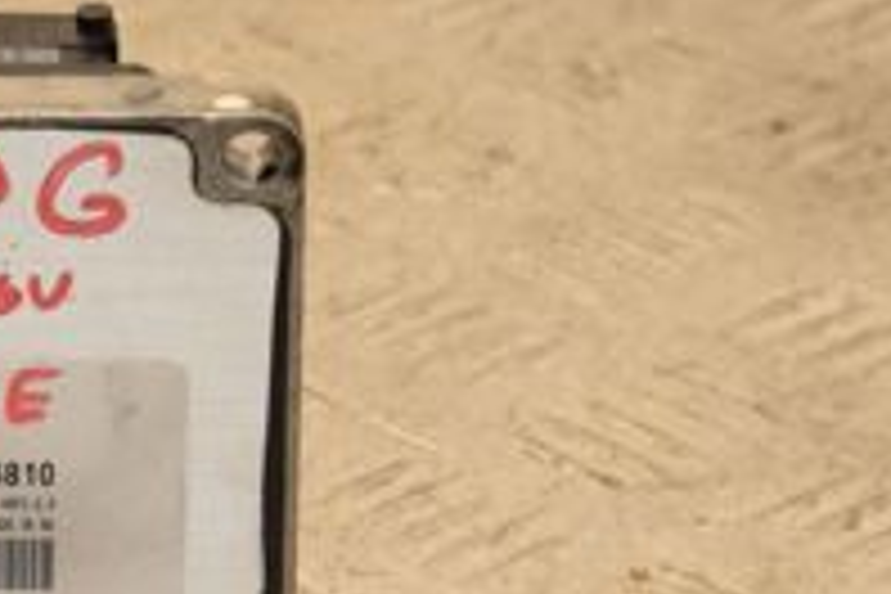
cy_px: 482
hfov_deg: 6.0
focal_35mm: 340
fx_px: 8414
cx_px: -68
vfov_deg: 4.0
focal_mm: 70
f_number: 8
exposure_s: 1/200
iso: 800
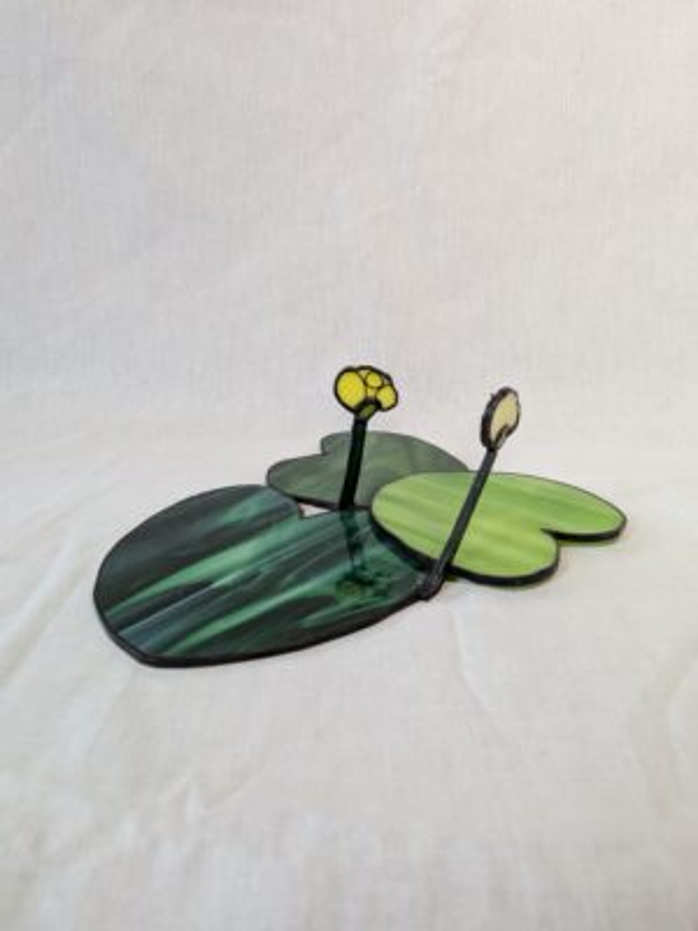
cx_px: 349
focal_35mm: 24
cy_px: 466
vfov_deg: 71.6
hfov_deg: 56.8
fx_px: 645
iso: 53
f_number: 1.7
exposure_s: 1/25
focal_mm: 4.53
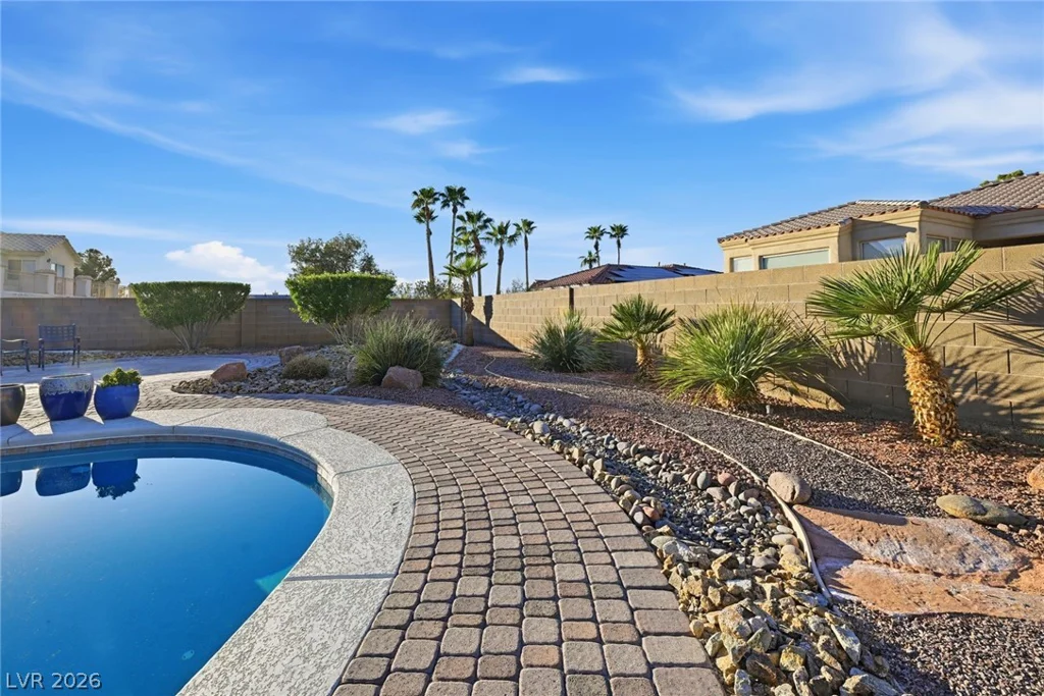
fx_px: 406
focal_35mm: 14
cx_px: 522
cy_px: 348
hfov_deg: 104.2
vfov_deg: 81.2
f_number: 10
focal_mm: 14
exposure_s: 1/500
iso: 64
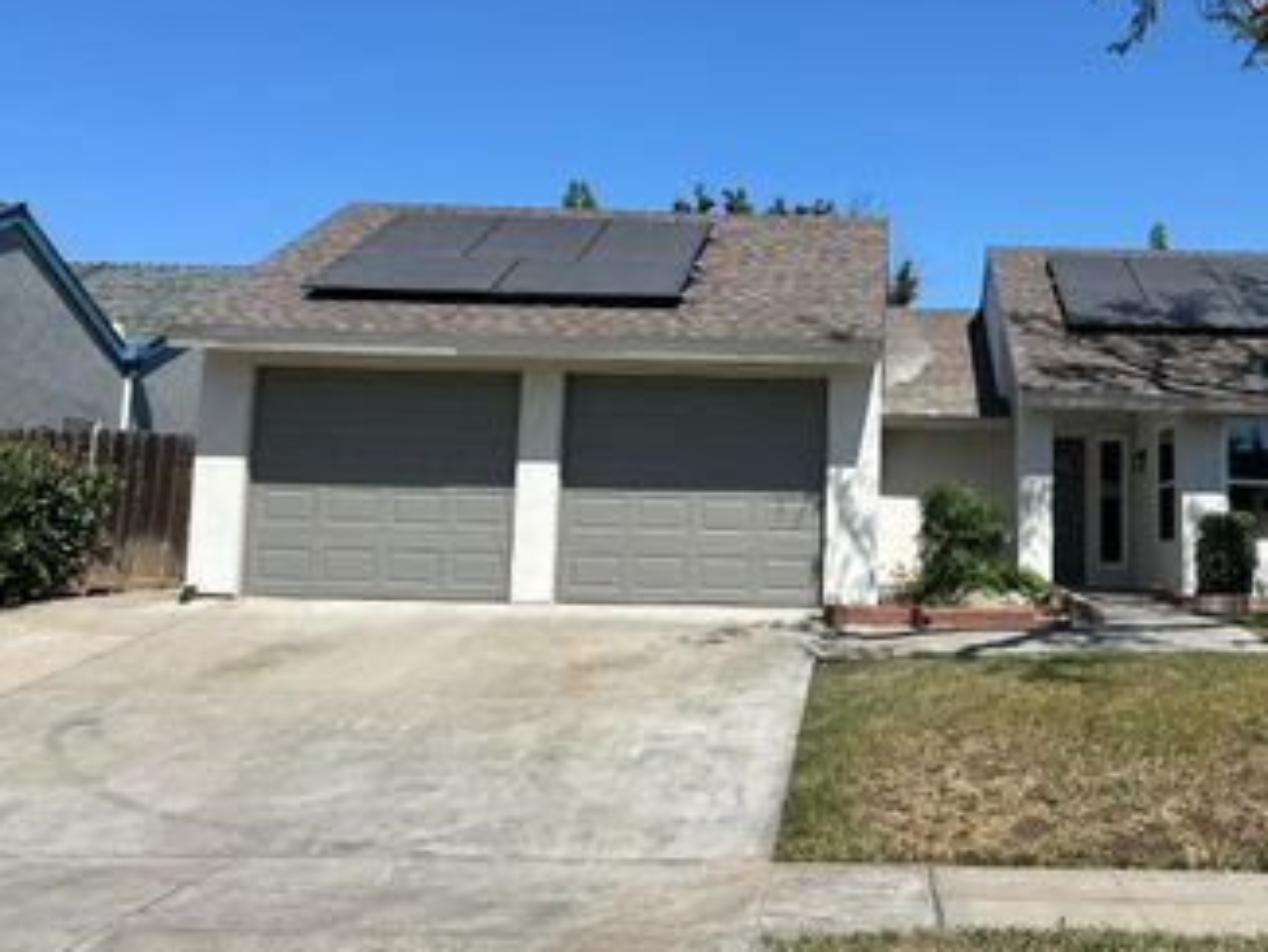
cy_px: 369
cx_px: 901
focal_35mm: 40
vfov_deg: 35.8
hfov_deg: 45.6
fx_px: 1466
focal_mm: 5.7
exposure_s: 1/5319
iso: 50
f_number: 1.5
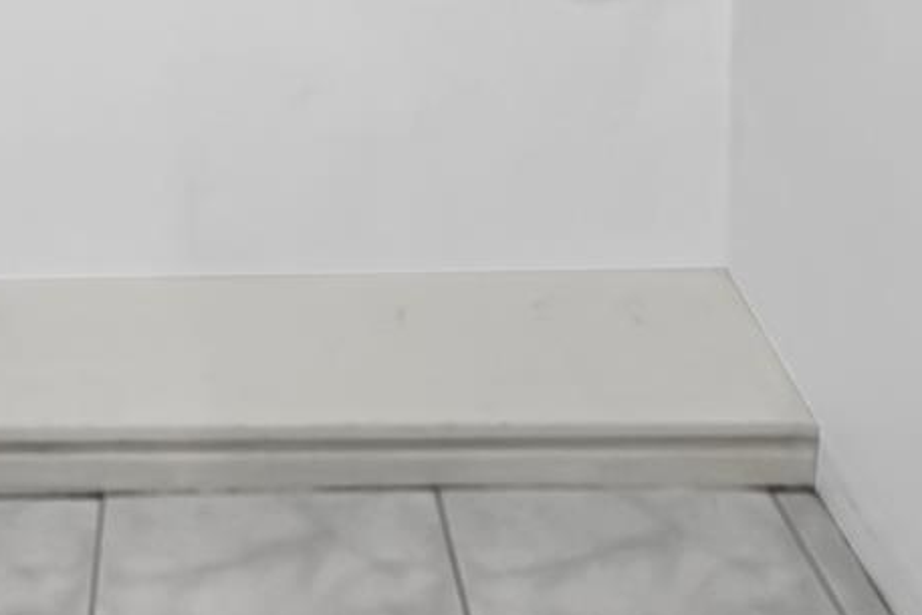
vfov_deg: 20.9
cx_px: 200
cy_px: -426
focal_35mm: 49
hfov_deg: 39.0
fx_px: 1255
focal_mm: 14
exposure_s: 1/15
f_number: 4
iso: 140
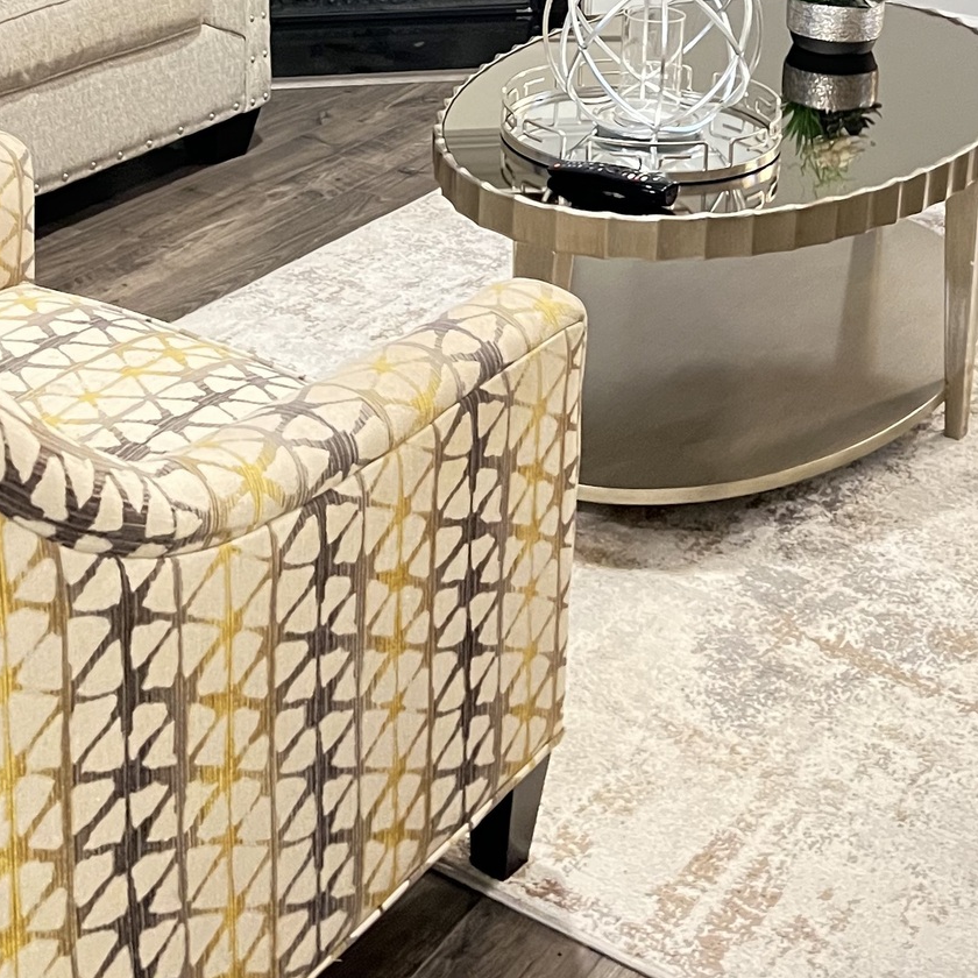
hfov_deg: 27.3
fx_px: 2014
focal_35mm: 63
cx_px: 405
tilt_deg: -12.5
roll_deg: -1.4
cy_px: -65
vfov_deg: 25.5
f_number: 1.5
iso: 1000
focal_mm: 5.7
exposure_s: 1/30
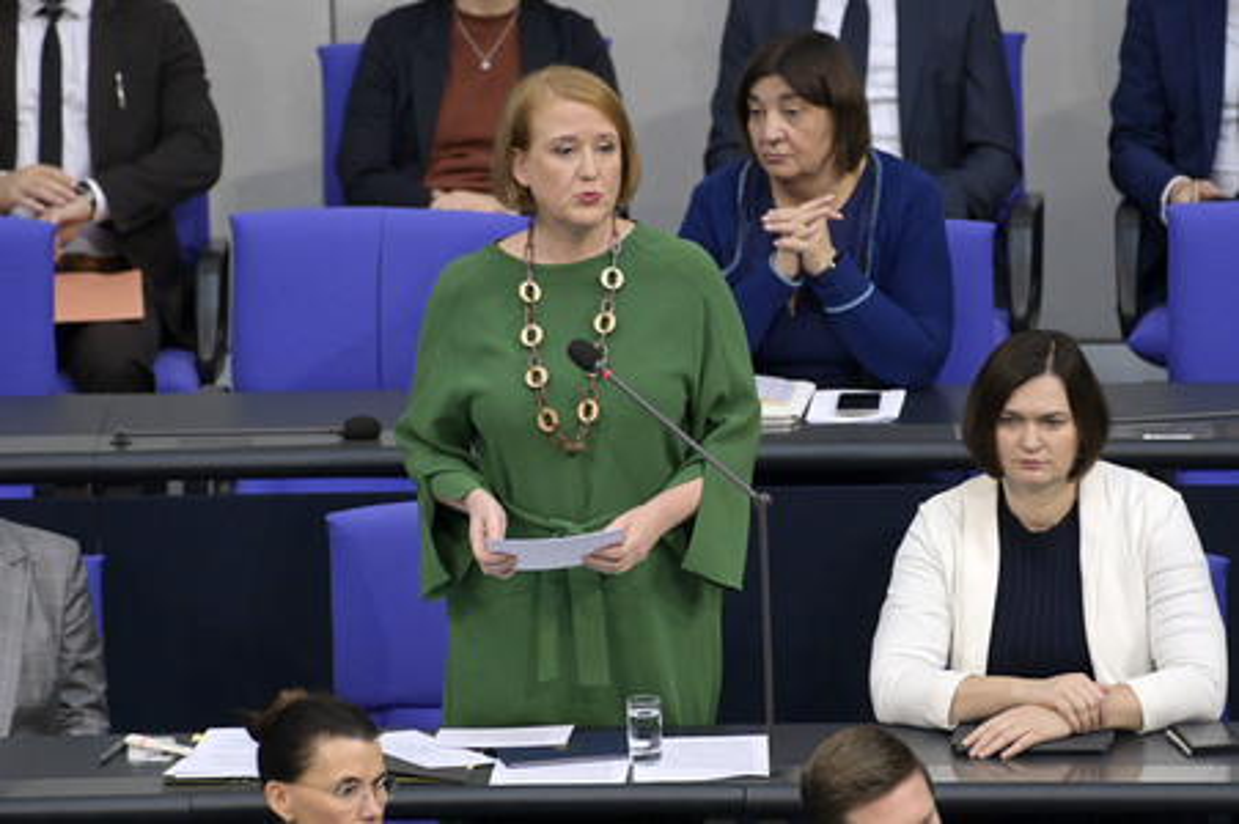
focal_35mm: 500
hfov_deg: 4.1
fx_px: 17195
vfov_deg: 2.7
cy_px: 412
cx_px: 620
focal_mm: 500
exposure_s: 1/320
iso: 10000
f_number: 5.6
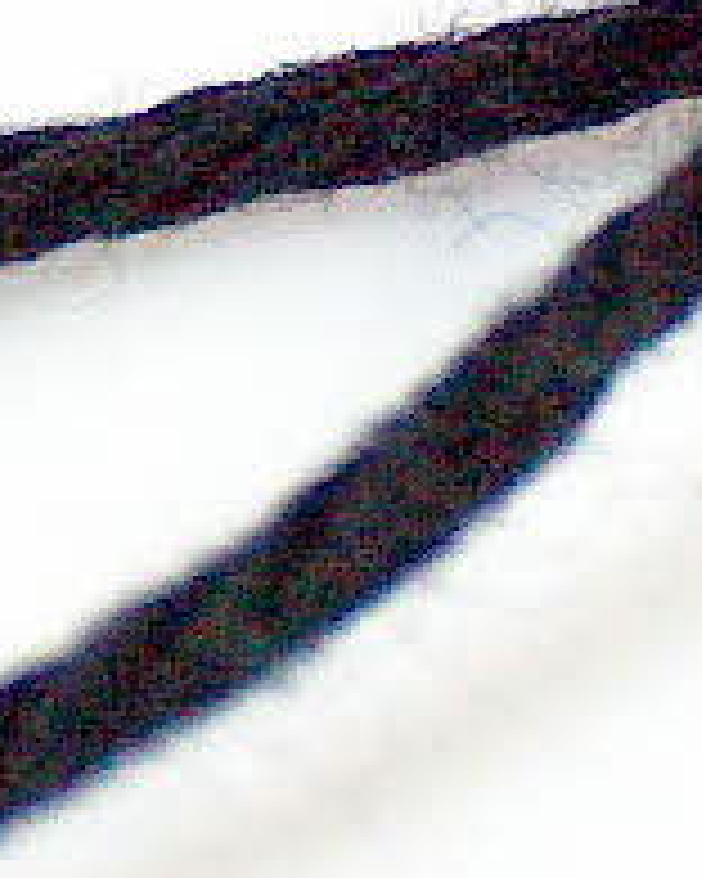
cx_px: 864
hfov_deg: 2.1
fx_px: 19582
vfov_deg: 2.6
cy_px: -545
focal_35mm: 754
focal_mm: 23.76
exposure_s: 1/37
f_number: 3
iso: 200
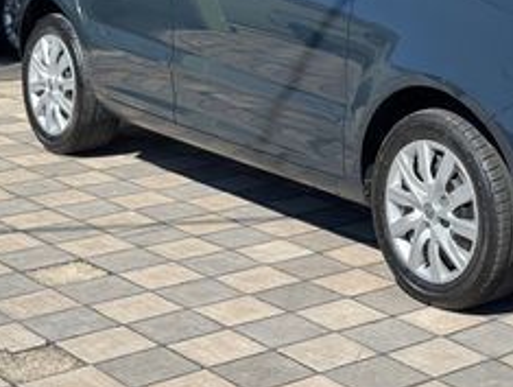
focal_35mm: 96
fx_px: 1425
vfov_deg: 15.2
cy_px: 24
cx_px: 469
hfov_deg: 20.0
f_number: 1.78
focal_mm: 6.76
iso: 64
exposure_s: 1/2717
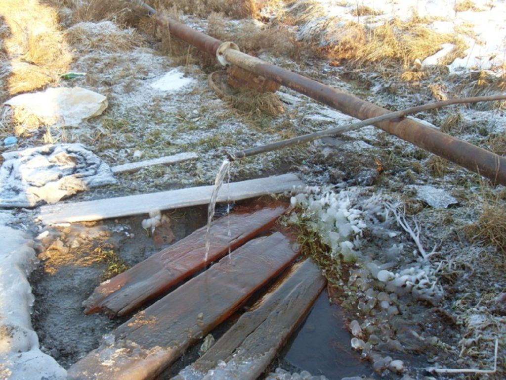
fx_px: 512
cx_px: 253
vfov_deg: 40.7
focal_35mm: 35
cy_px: 190
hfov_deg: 52.6
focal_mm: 6.3
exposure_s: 1/125
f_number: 2.8
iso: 80
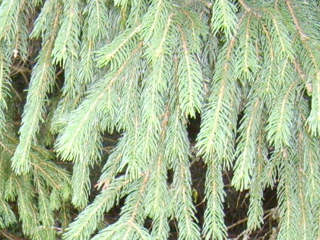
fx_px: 1230
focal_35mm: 133
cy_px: 428
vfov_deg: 10.5
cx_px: 59
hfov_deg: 14.7
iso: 217
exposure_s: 1/45
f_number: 2.8
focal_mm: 5.8
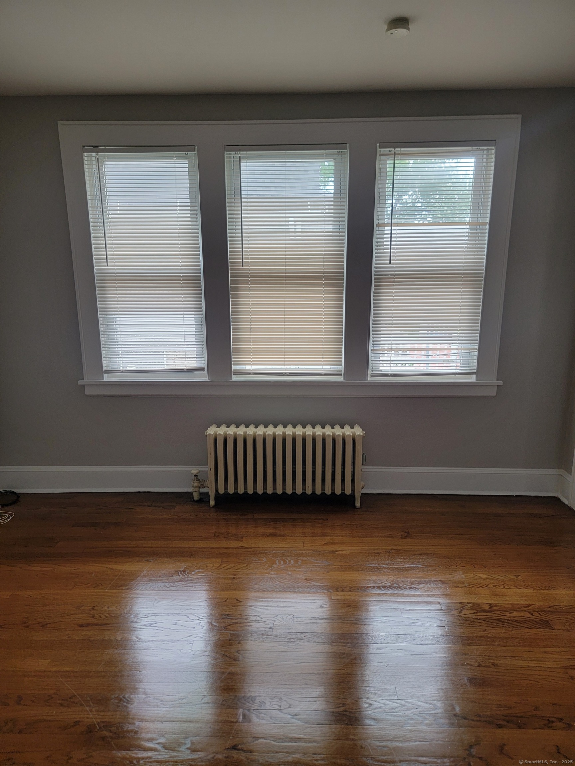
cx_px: 288
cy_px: 383
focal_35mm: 24
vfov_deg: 71.6
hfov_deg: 56.8
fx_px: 532
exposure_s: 1/120
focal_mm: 6.7
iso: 160
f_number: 1.8
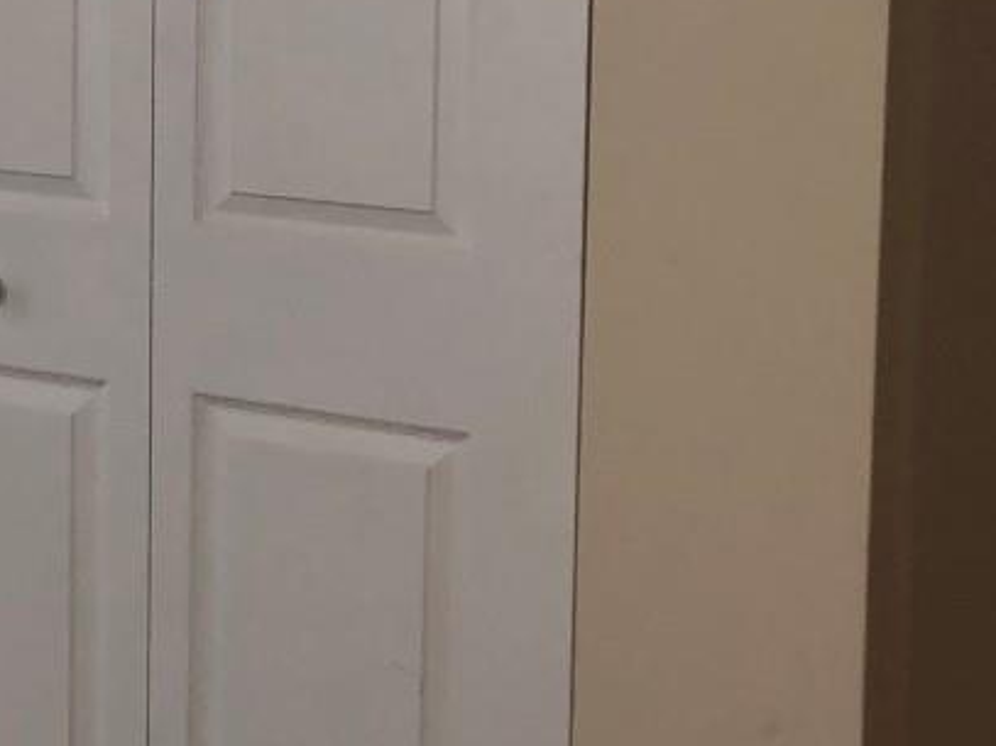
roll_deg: +1.3
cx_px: -556
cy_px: 34
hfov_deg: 17.5
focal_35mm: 99
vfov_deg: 14.7
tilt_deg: -5.9
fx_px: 2848
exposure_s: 1/17
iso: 40
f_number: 1.8
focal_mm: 4
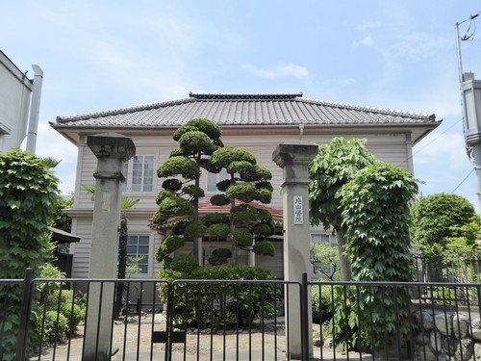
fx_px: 445
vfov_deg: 44.2
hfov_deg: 56.8
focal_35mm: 32
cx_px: 240
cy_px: 180
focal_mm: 5.4
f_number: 3.5
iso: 200
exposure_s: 1/800
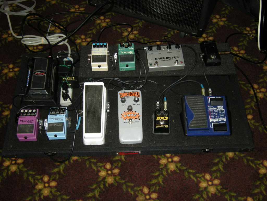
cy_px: 100
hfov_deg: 42.1
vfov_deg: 32.2
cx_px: 134
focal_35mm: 45
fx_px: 347
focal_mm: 7.5
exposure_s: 1/60
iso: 104
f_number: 3.5
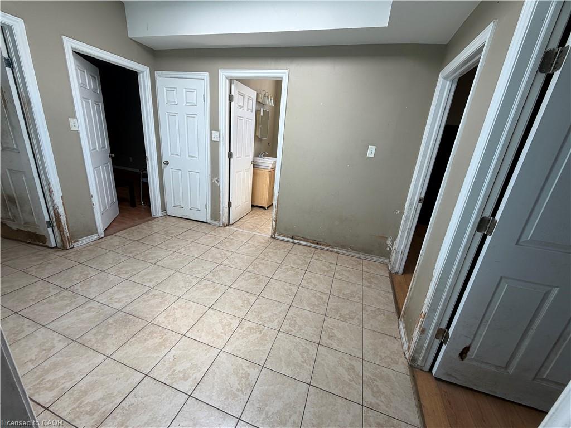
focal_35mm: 14
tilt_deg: -18.3
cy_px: 214
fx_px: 231
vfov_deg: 85.7
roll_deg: -5.1
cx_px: 286
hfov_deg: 102.1
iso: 50
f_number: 2.2
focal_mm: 2.22
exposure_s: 1/121
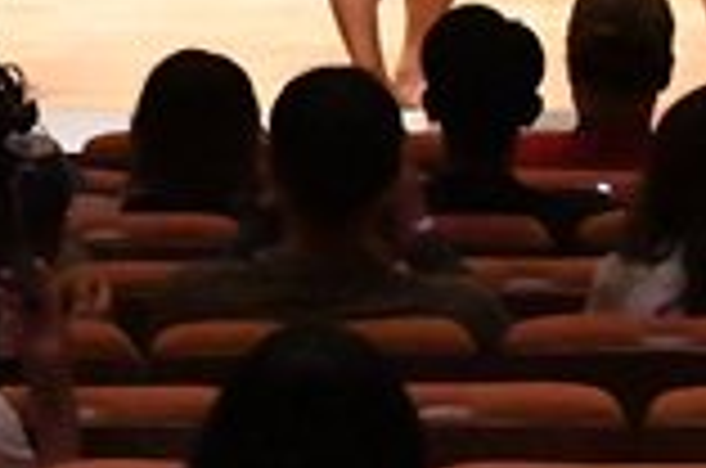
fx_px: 9375
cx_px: -322
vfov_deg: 2.9
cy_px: -243
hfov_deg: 4.3
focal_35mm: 479
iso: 18000
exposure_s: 1/400
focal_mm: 65
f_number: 5.6
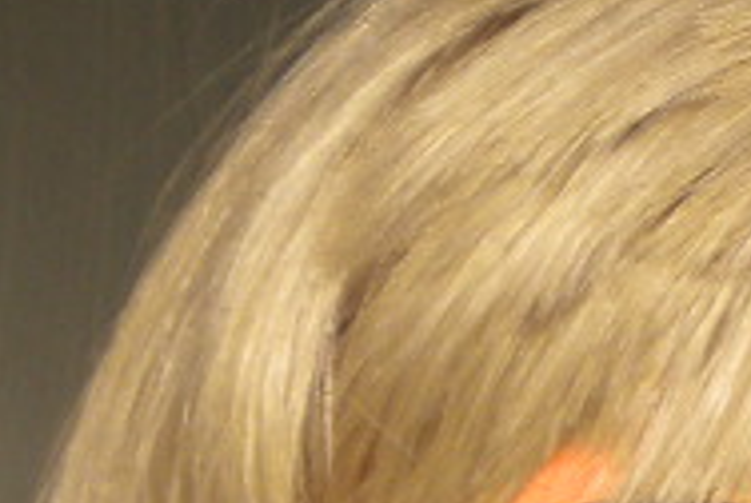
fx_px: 4137
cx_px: 987
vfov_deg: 6.8
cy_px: 866
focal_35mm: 198
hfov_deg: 10.2
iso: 80
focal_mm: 6.3
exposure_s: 1/73
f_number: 3.1
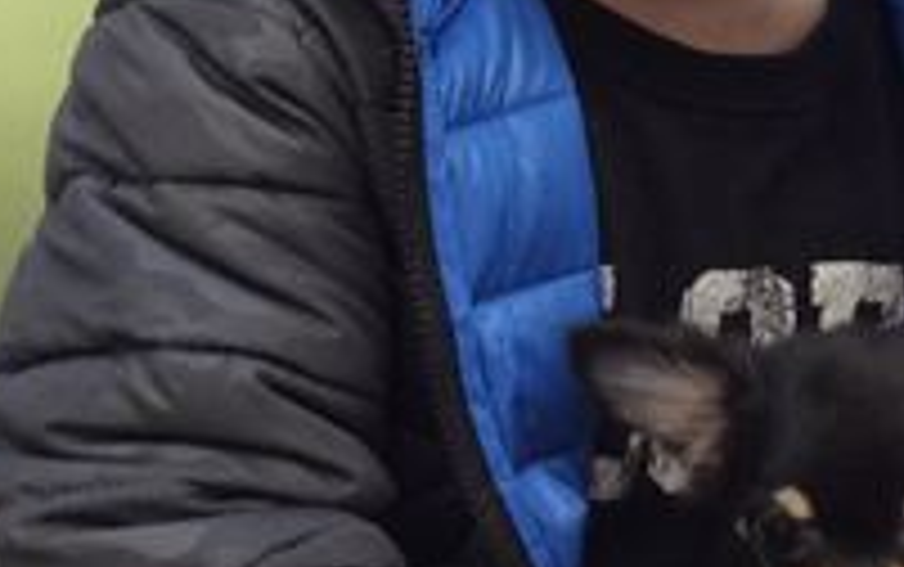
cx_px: 1034
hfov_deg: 19.6
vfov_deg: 12.8
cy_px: 14
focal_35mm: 101
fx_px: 2490
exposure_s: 1/24
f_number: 2.4
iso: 64
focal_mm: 3.3
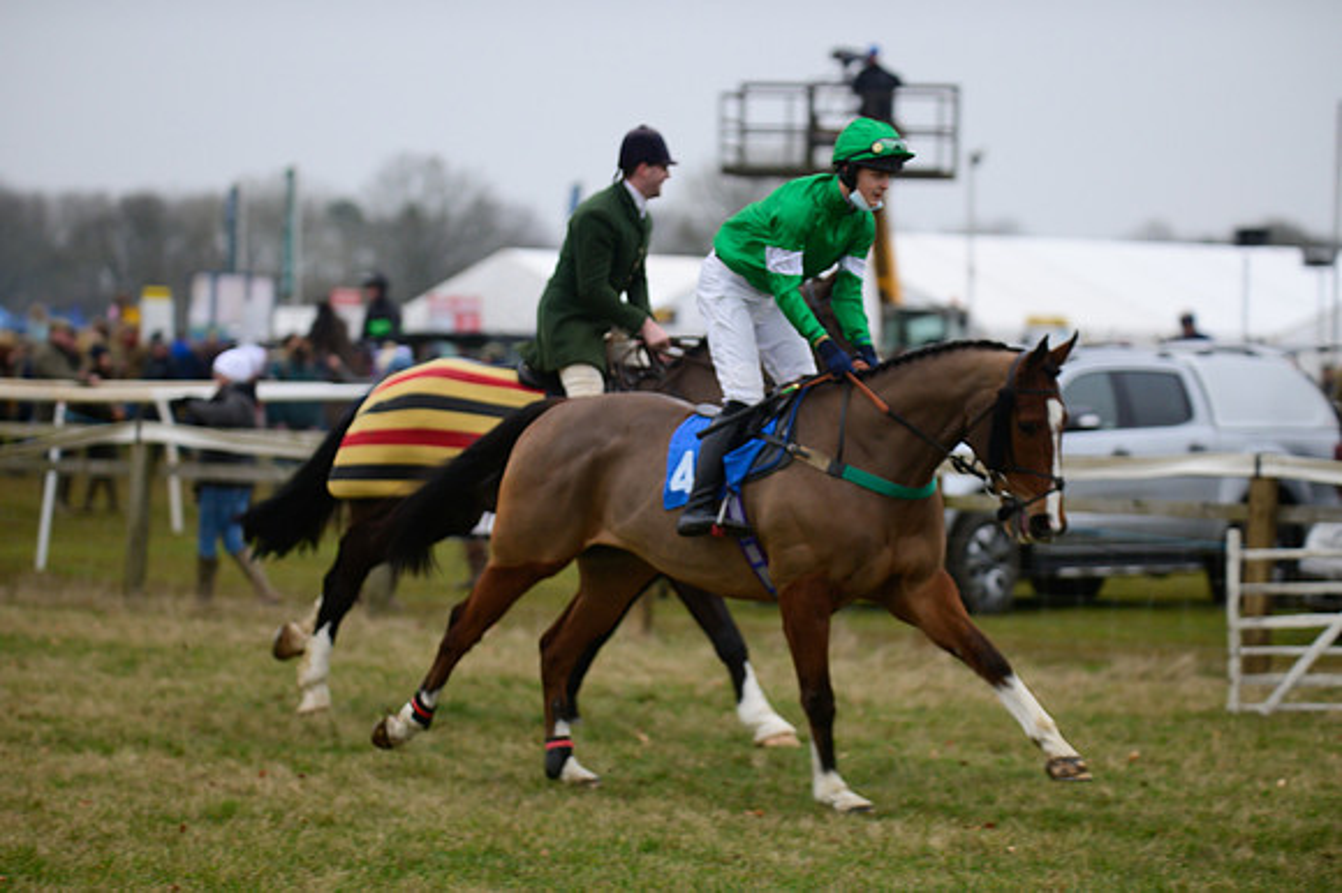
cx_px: 671
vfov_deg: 8.8
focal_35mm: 155
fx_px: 5775
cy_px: 446
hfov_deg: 13.3
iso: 1250
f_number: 4
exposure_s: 1/250
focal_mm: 155
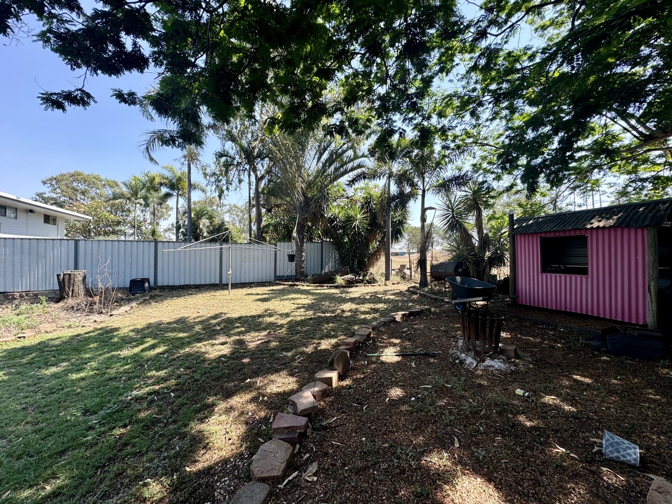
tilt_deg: -0.2
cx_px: 336
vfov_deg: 85.7
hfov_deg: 102.1
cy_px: 252
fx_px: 272
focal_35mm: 14
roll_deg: -0.7
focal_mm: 2.22
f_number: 2.2
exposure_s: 1/403
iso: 40
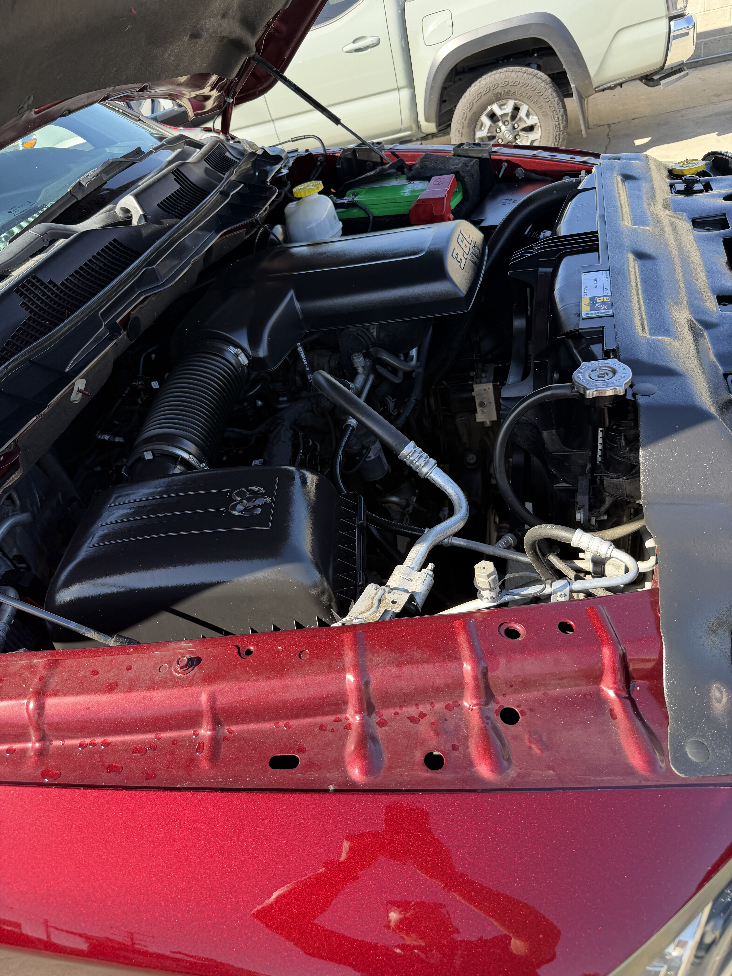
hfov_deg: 56.8
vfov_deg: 71.6
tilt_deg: -36.6
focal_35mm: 24
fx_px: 677
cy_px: 488
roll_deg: +17.5
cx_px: 366
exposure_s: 1/580
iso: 100
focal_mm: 6.76
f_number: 1.78
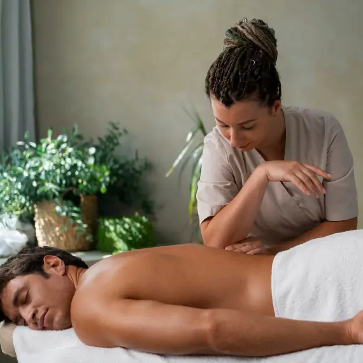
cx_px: 246
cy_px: 181
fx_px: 807
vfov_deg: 25.4
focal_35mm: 68
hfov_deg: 25.2
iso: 640
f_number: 2
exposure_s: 1/640
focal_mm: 35
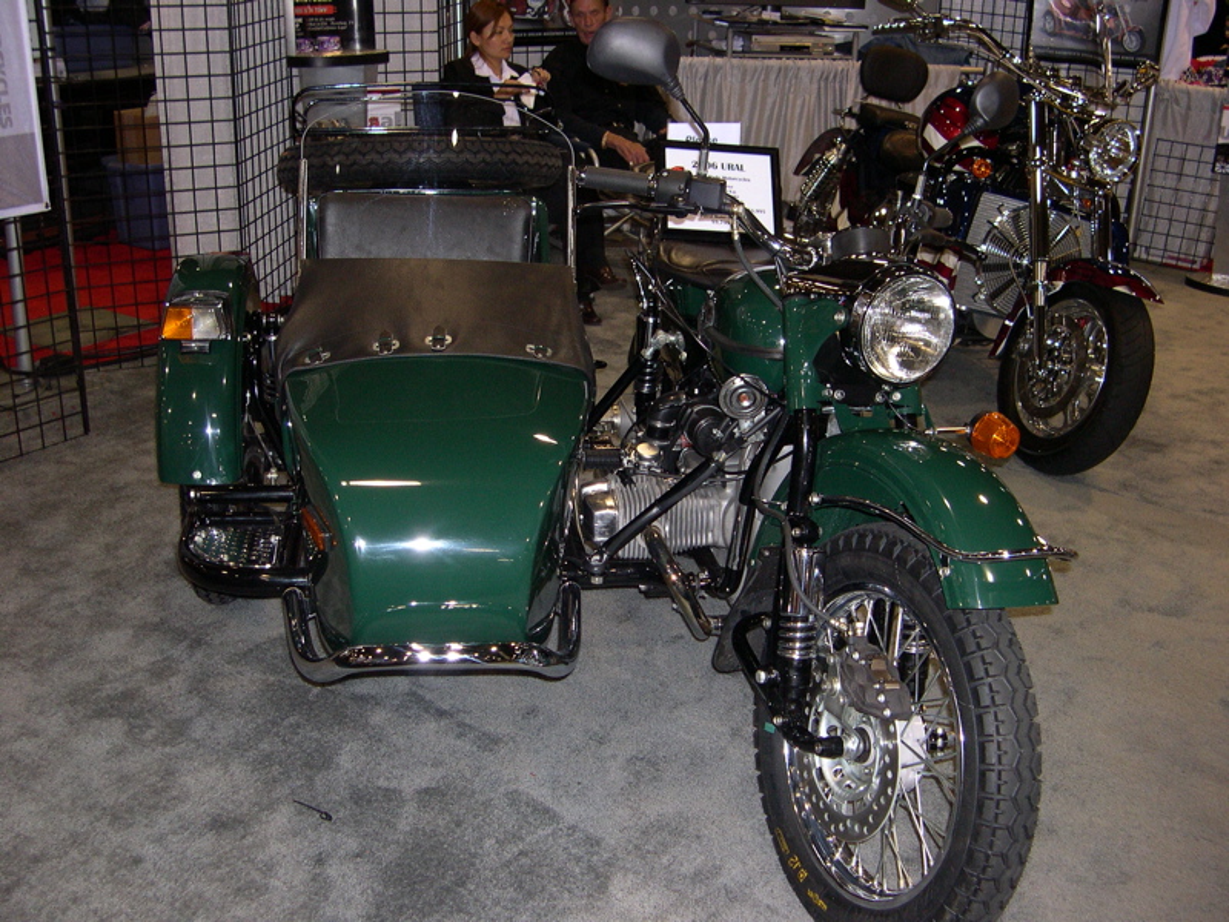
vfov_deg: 37.7
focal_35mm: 38
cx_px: 614
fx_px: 1349
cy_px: 461
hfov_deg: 49.0
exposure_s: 1/60
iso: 195
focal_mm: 8
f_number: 2.8
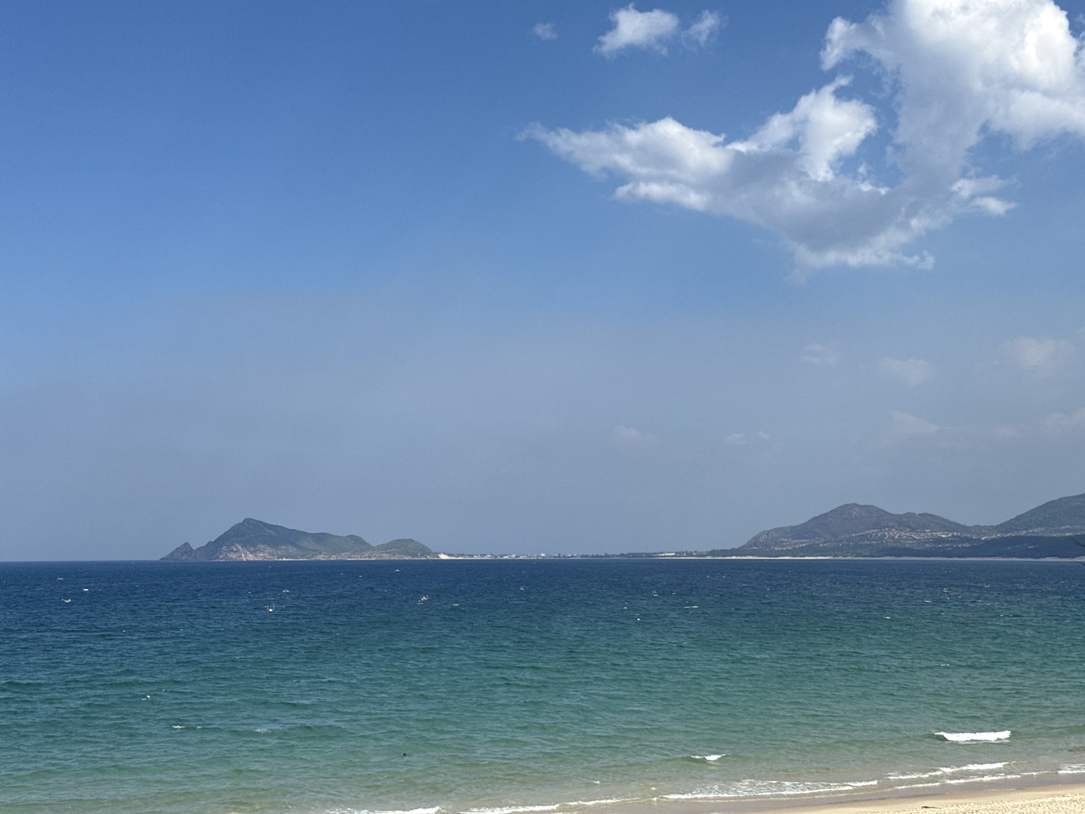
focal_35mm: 48
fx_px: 1505
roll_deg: -0.4
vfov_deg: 30.3
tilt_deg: +5.4
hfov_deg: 39.7
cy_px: 407
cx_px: 542
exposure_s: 1/6536
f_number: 1.78
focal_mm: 6.76
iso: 64
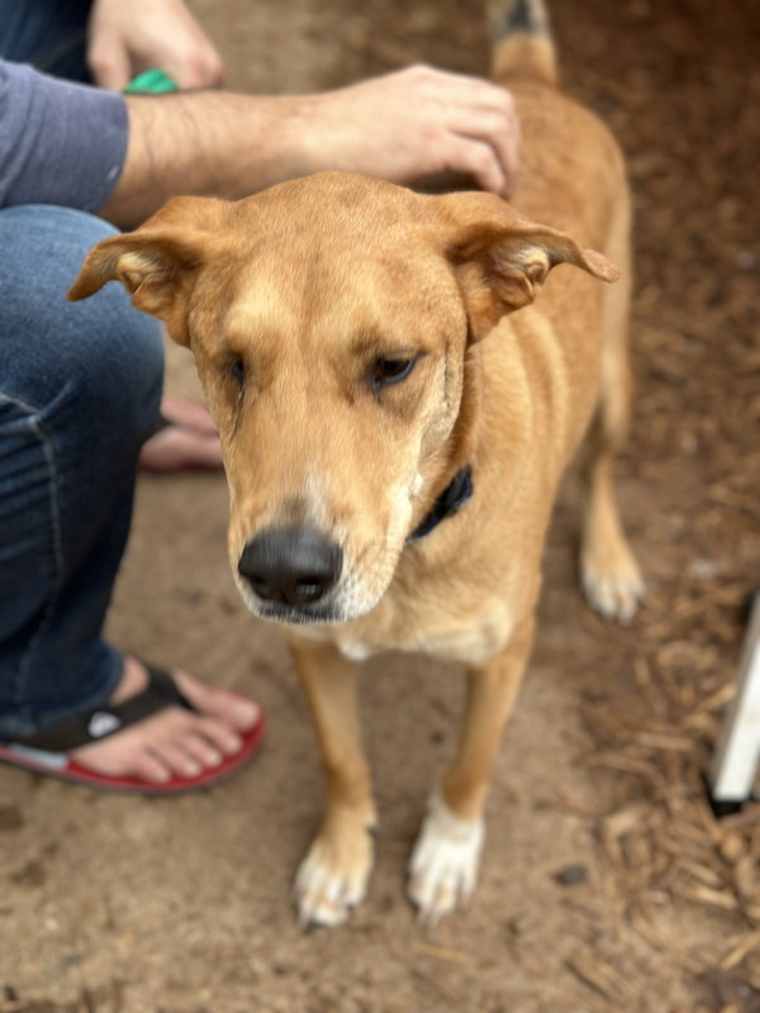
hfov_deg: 30.3
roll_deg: +0.4
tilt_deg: -41.8
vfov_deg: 39.7
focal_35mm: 48
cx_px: 380
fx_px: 1405
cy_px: 506
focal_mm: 6.86
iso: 80
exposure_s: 1/226
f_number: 1.78
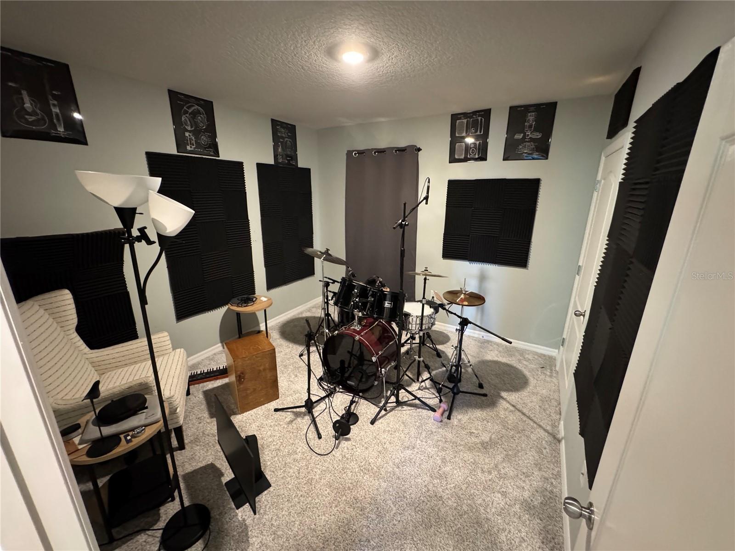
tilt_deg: -16.3
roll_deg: -0.2
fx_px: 297
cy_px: 276
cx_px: 368
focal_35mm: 14
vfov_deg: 85.7
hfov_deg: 102.1
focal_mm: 2.22
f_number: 2.2
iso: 1250
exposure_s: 1/40
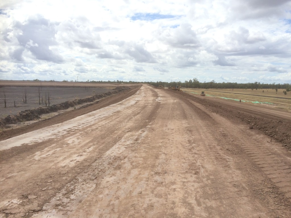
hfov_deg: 61.7
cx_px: 146
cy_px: 109
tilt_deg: -8.1
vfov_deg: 48.2
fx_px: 244
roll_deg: +0.8
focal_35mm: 29
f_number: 2.2
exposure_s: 1/1786
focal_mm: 4.15
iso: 32
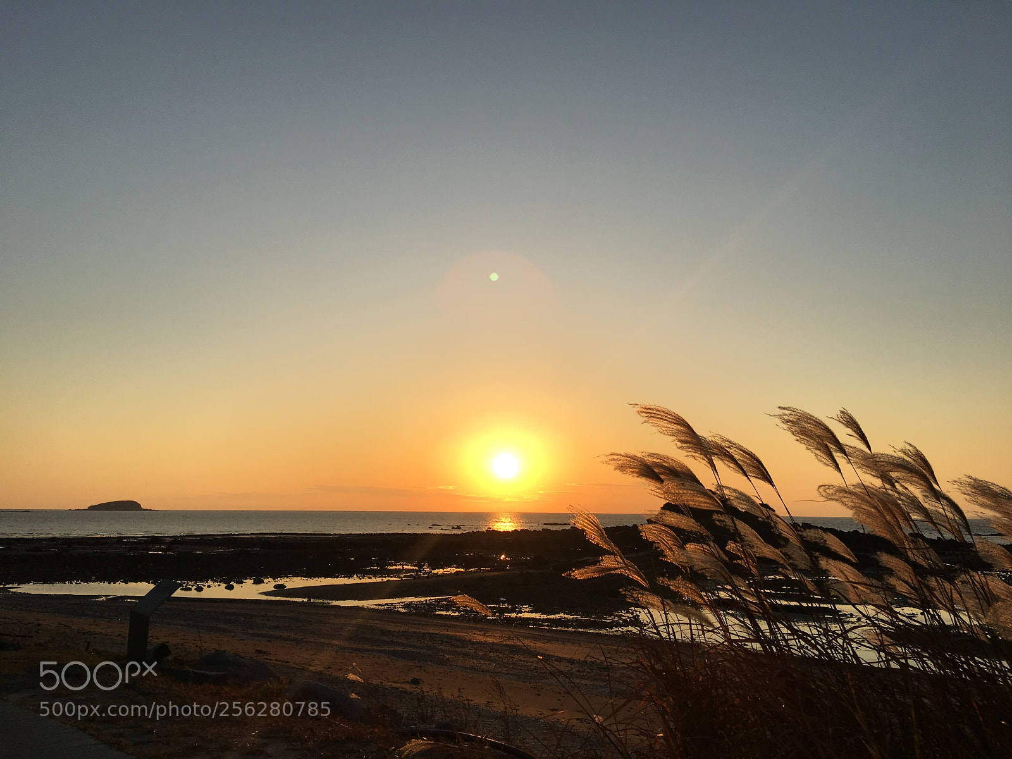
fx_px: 848
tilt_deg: +9.9
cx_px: 506
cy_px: 380
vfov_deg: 48.2
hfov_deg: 61.7
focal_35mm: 29
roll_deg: -0.7
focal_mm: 4.15
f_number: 2.2
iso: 25
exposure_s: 1/1672
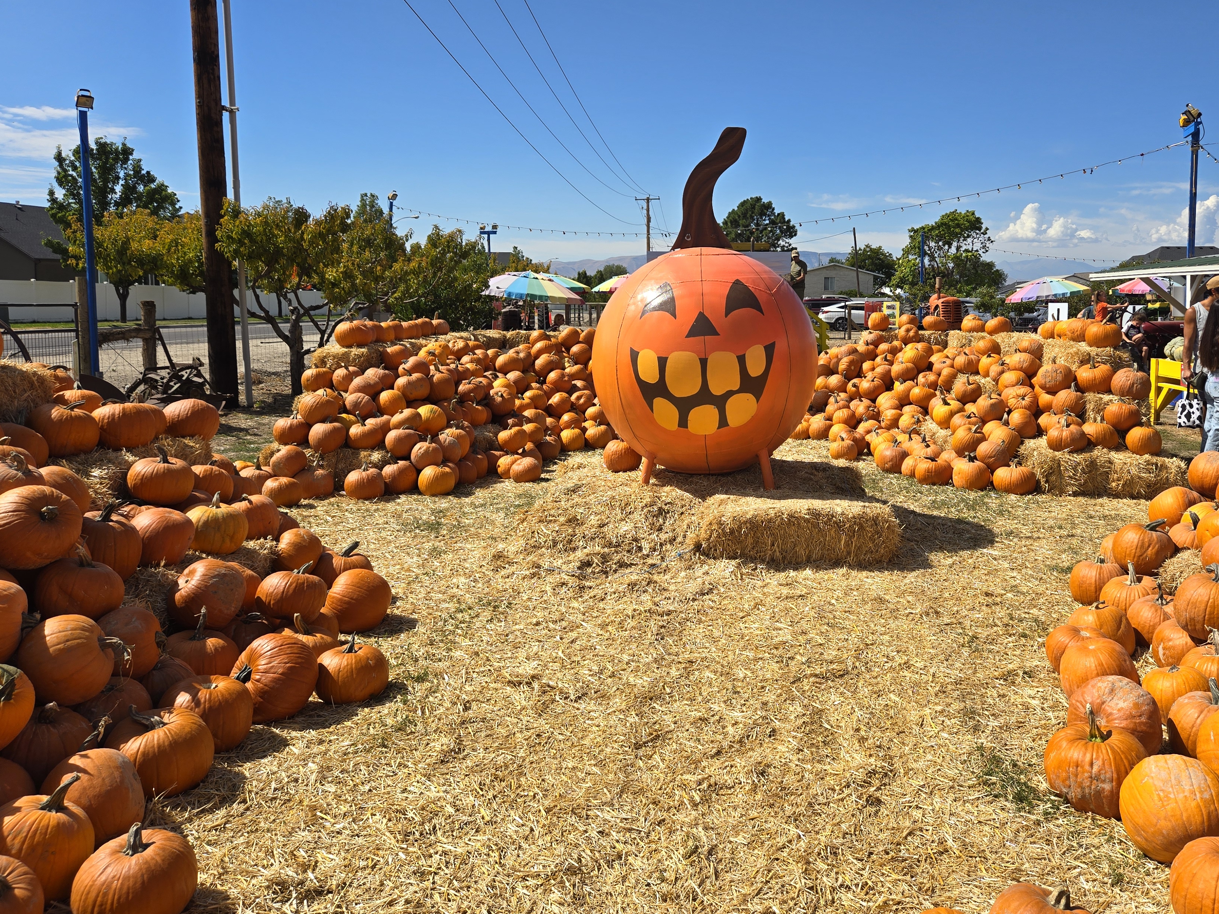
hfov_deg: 63.3
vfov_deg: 49.4
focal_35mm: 28
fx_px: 986
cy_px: 362
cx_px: 674
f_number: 1.8
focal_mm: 5.4
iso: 25
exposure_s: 1/2812
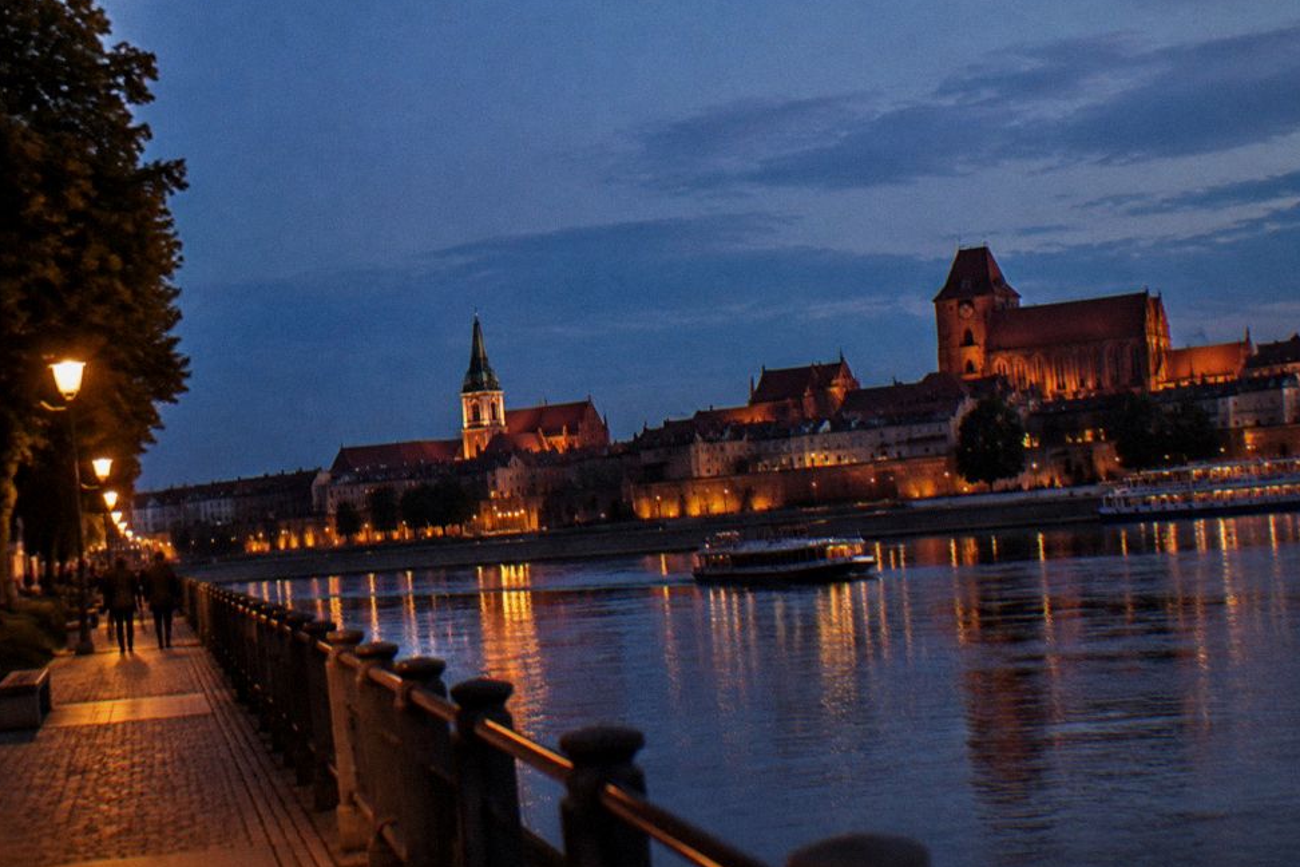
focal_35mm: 36
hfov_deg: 53.1
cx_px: 665
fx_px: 1300
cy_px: 428
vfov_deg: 36.9
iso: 6400
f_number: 8
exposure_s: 1/30
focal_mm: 35
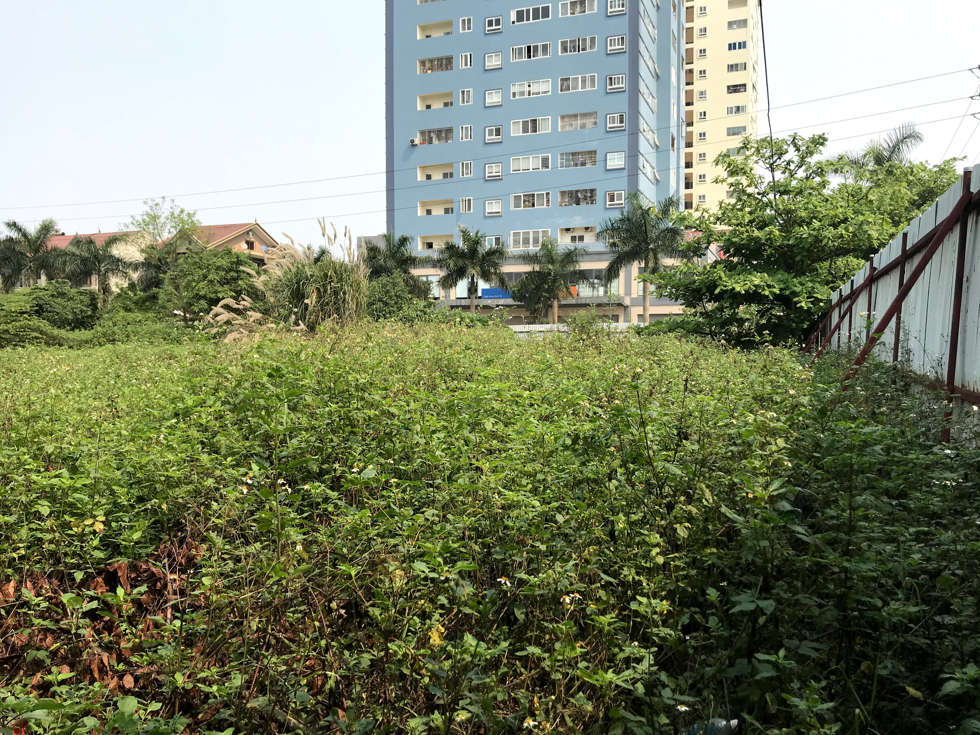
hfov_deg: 63.4
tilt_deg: -0.4
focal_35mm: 28
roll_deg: +0.6
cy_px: 368
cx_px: 490
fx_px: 793
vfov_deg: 49.7
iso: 20
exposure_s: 1/1623
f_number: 1.8
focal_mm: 3.99
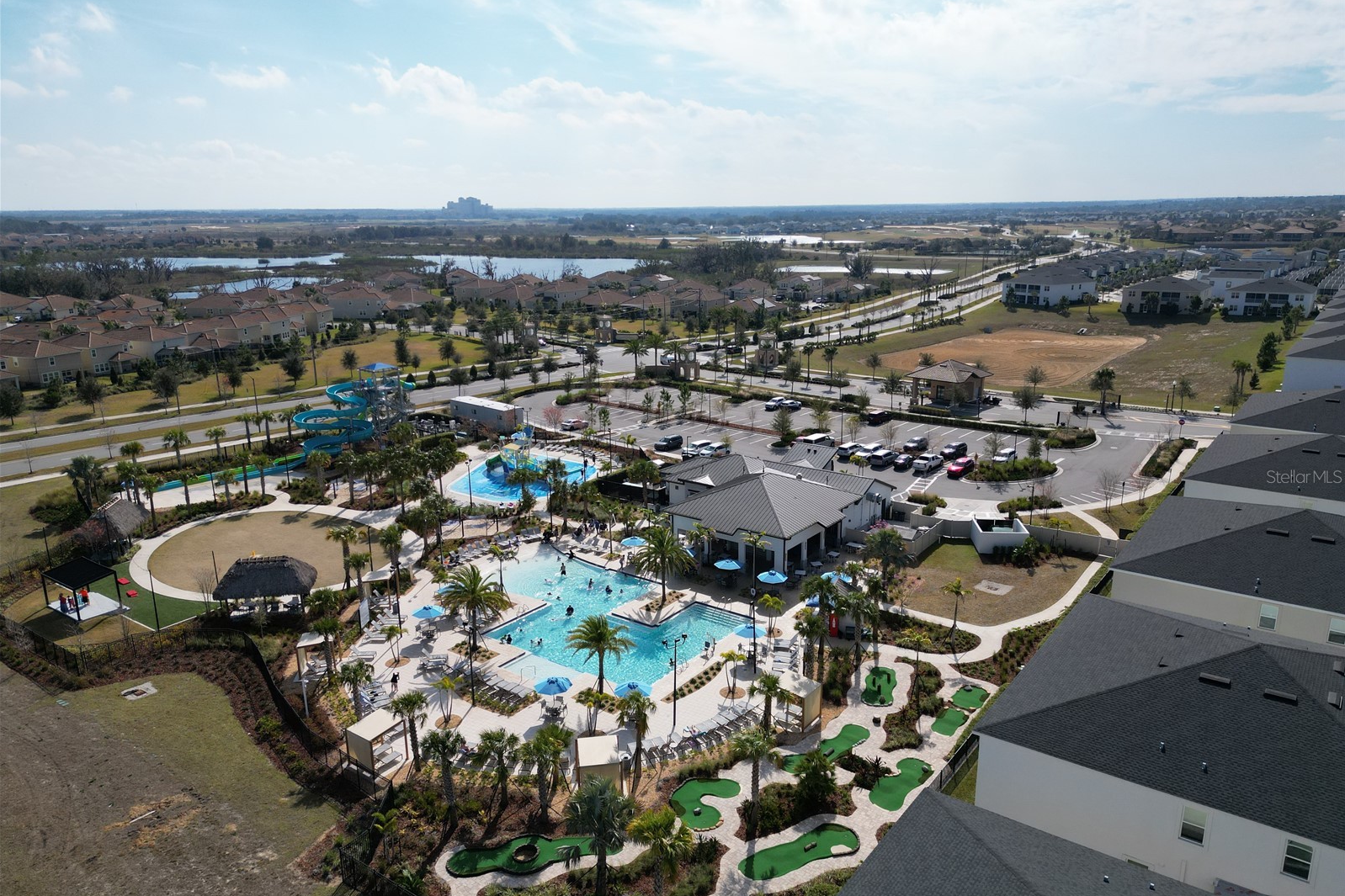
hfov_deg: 71.5
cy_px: 476
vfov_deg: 51.2
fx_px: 934
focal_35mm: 25
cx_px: 672
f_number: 1.7
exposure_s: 1/5000
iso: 150
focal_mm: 6.72
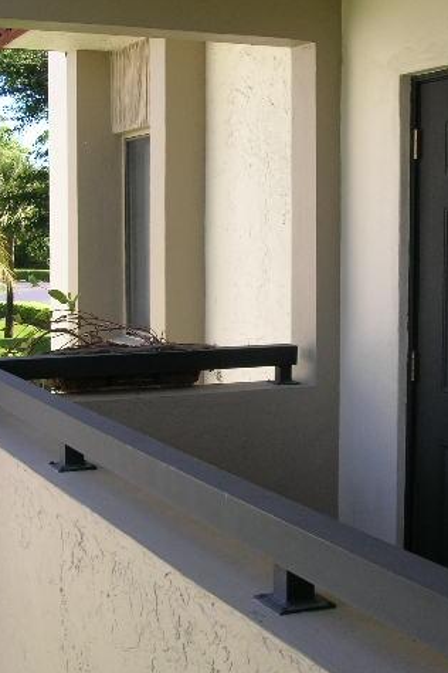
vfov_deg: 33.9
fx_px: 1101
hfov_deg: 22.9
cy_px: 335
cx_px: 285
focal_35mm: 59
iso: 50
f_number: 5.2
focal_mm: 7
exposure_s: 1/81.2
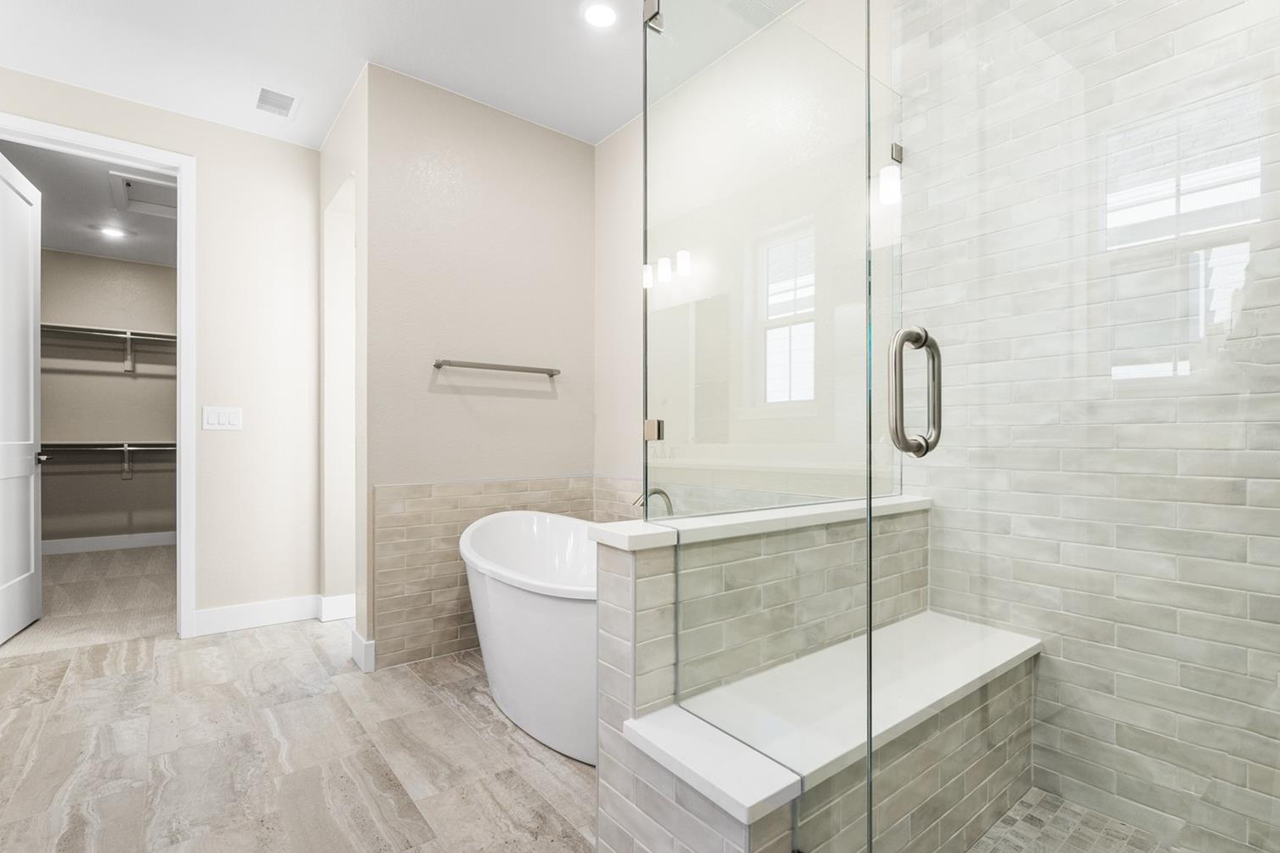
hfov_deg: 93.2
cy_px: 441
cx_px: 672
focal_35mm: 17
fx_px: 604
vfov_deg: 70.4
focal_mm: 16
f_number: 8
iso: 400
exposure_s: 1/13
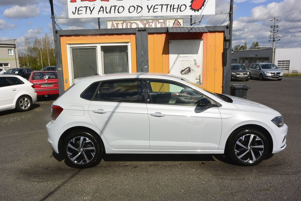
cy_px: 100
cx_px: 150
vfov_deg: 47.9
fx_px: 226
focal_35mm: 27
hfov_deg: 67.4
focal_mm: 10
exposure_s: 1/250
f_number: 14
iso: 160
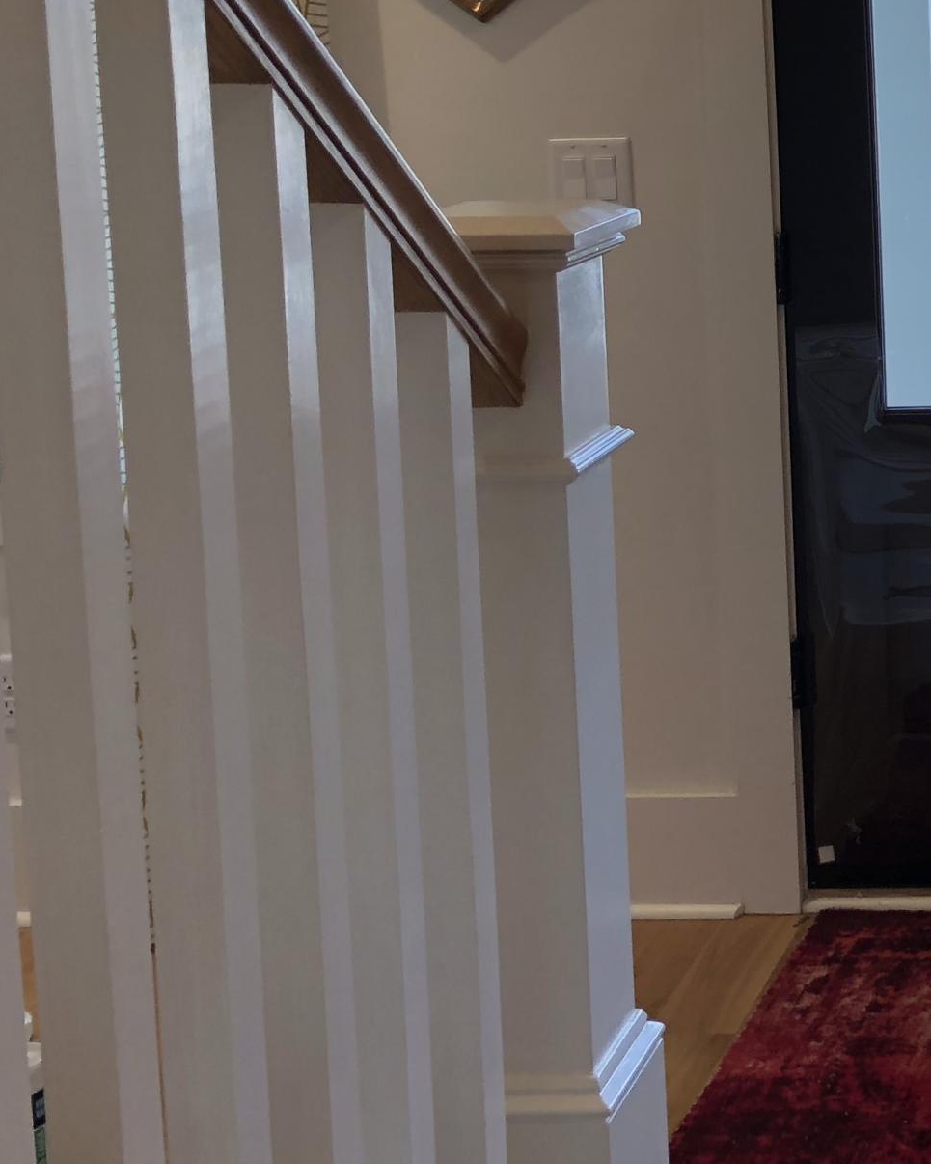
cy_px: 211
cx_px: 1384
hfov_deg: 19.6
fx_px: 2342
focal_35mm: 68
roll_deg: +1.4
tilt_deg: -6.9
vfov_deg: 27.3
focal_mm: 4
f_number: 1.8
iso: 50
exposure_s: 1/120
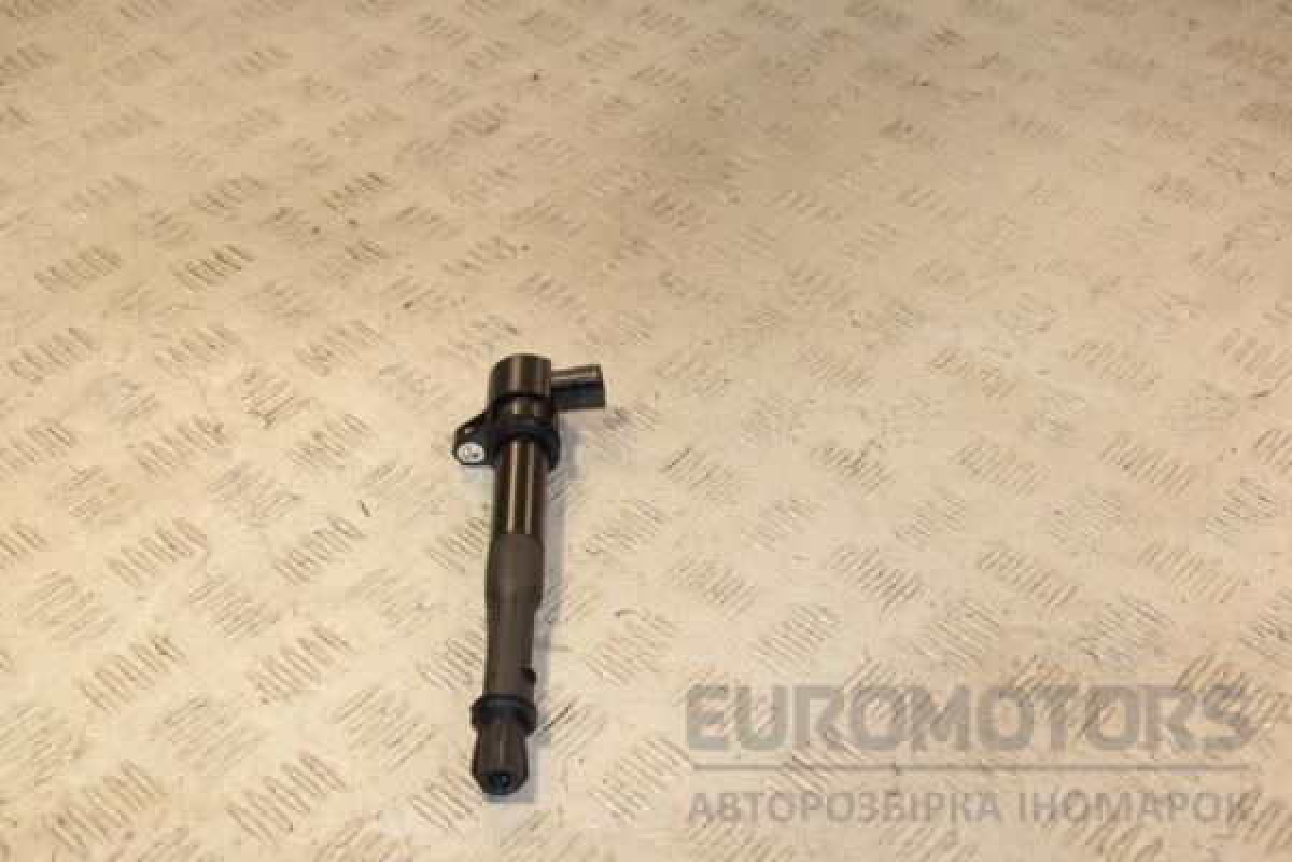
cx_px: 646
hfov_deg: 38.9
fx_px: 1830
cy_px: 431
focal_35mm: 51
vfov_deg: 26.5
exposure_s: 1/200
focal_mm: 34
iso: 800
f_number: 8
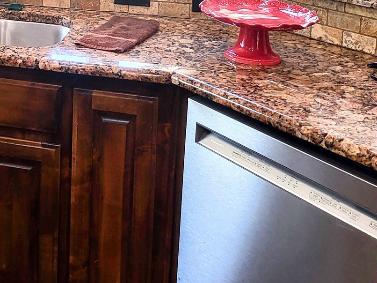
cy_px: -37
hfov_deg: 29.0
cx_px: -26
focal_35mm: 61
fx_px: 664
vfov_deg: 22.5
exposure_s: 1/120
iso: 80
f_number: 1.8
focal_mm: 5
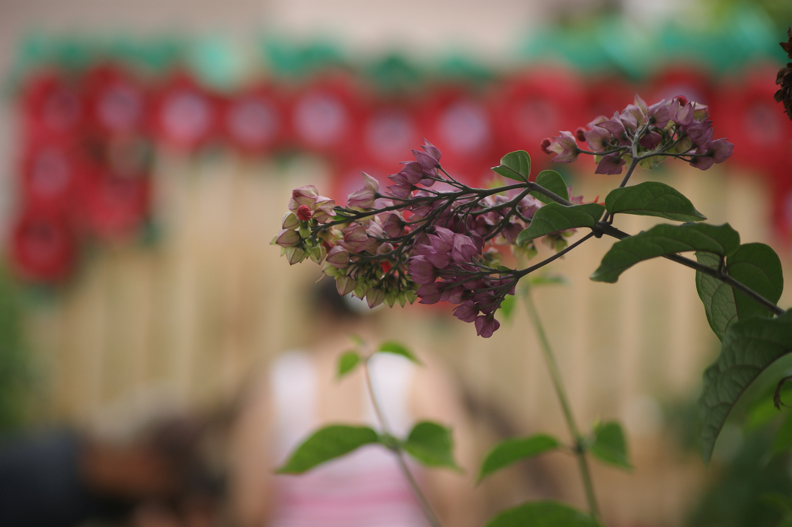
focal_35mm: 135
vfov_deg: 10.1
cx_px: 396
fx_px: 2968
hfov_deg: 15.2
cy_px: 264
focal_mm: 90
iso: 100
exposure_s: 1/200
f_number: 4
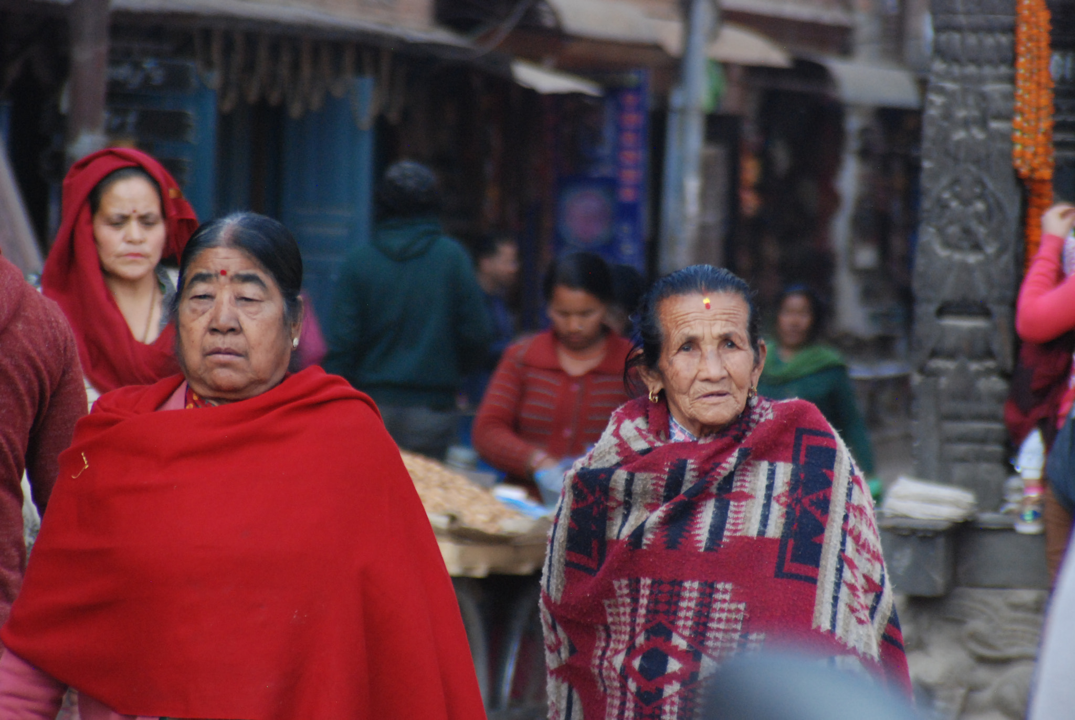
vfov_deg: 5.3
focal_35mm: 262
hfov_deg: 7.8
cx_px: 538
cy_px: 360
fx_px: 7848
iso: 1000
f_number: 5.6
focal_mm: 175
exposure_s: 1/320
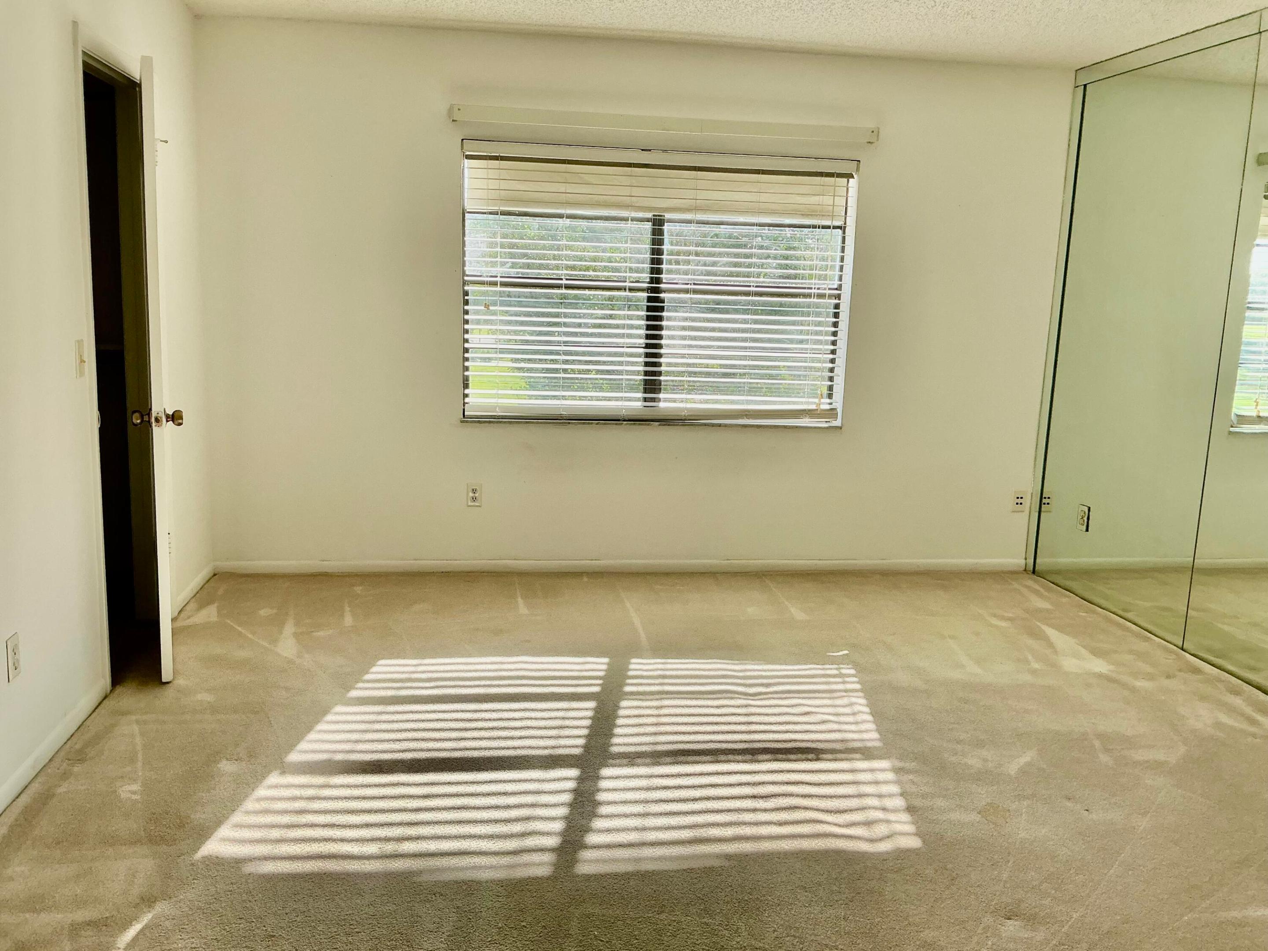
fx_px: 1062
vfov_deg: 48.2
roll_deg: -1.4
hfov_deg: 61.7
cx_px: 634
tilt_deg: -11.0
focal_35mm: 29
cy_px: 476
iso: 25
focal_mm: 3
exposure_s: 1/534
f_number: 1.8
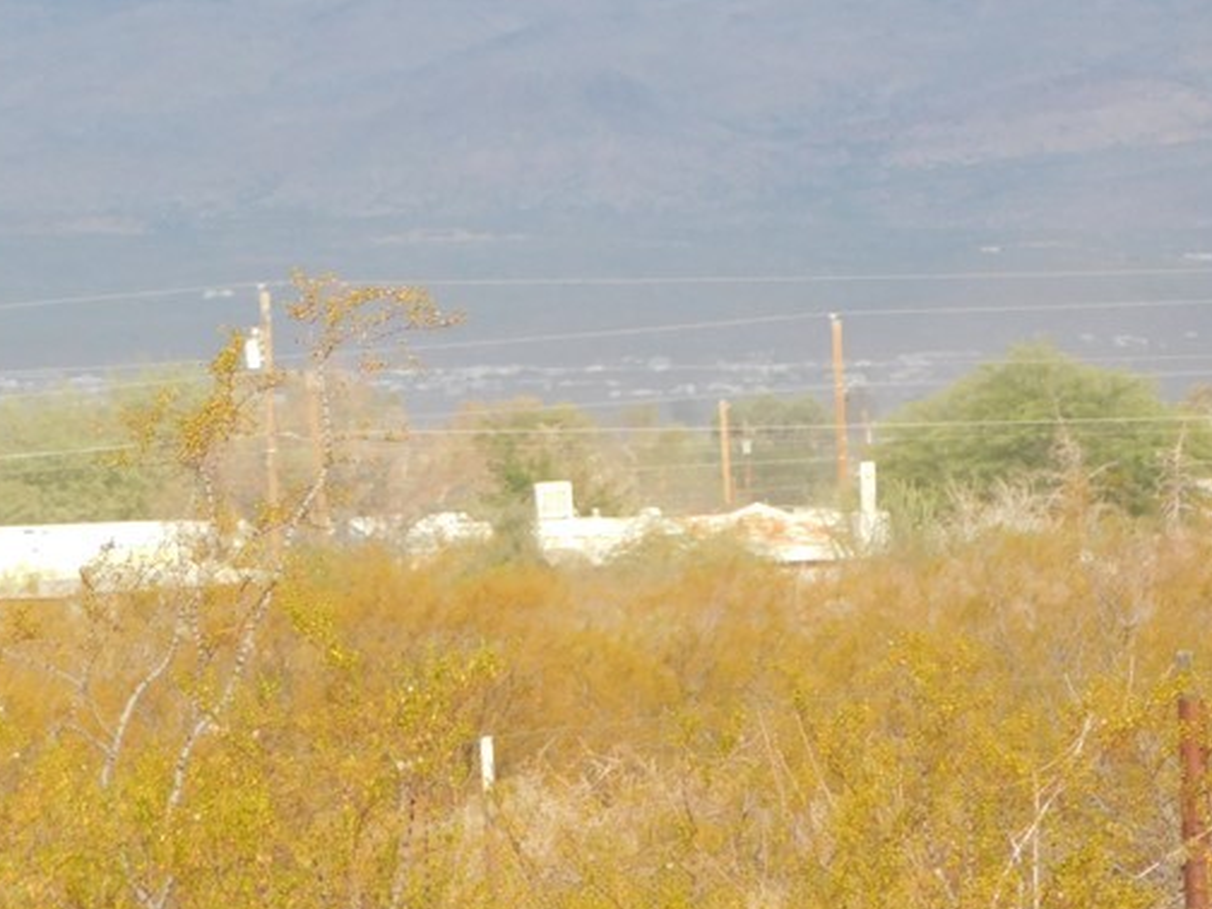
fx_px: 23879
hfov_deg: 2.9
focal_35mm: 682
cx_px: 313
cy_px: 325
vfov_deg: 2.2
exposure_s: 1/200
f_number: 5.8
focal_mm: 59.7
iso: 125
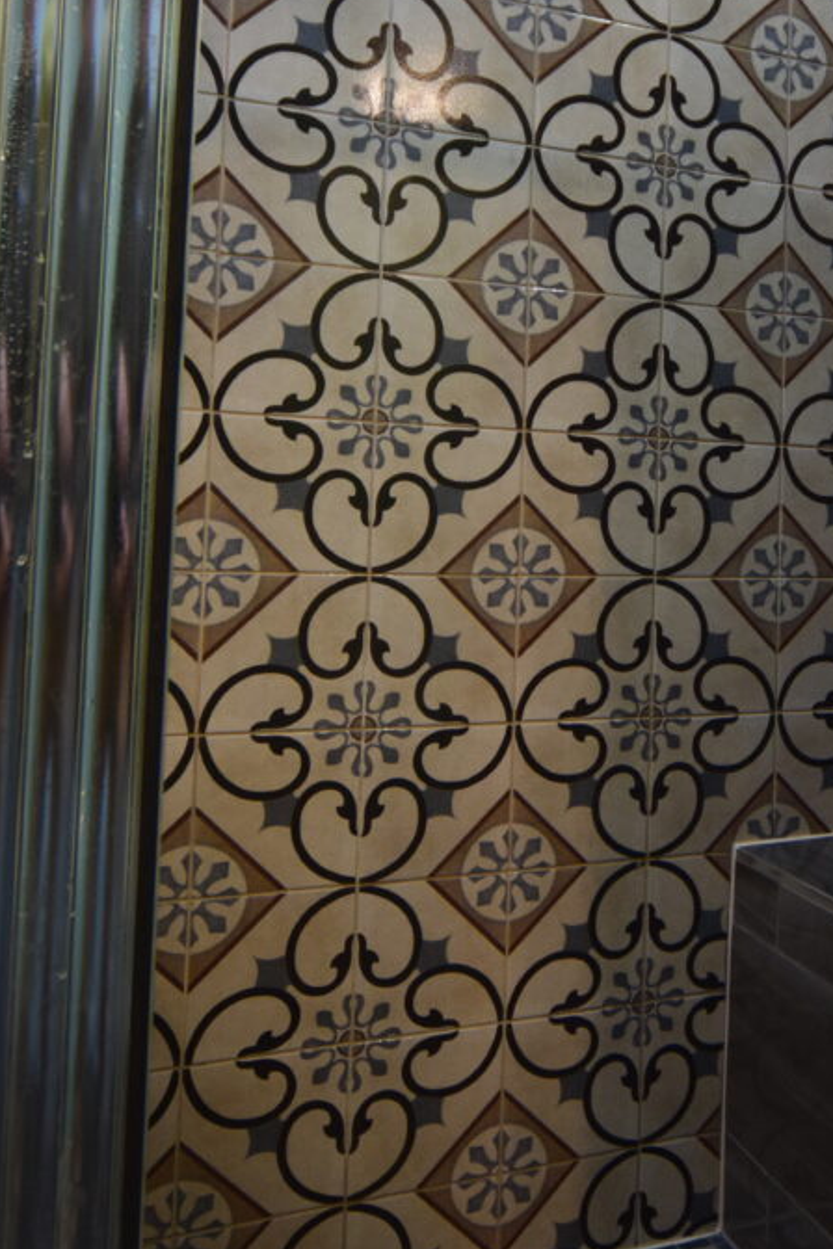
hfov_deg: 35.3
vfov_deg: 52.5
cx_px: 707
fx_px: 1249
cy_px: 465
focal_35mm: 36
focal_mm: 14
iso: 1600
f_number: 4.8
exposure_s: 1/40
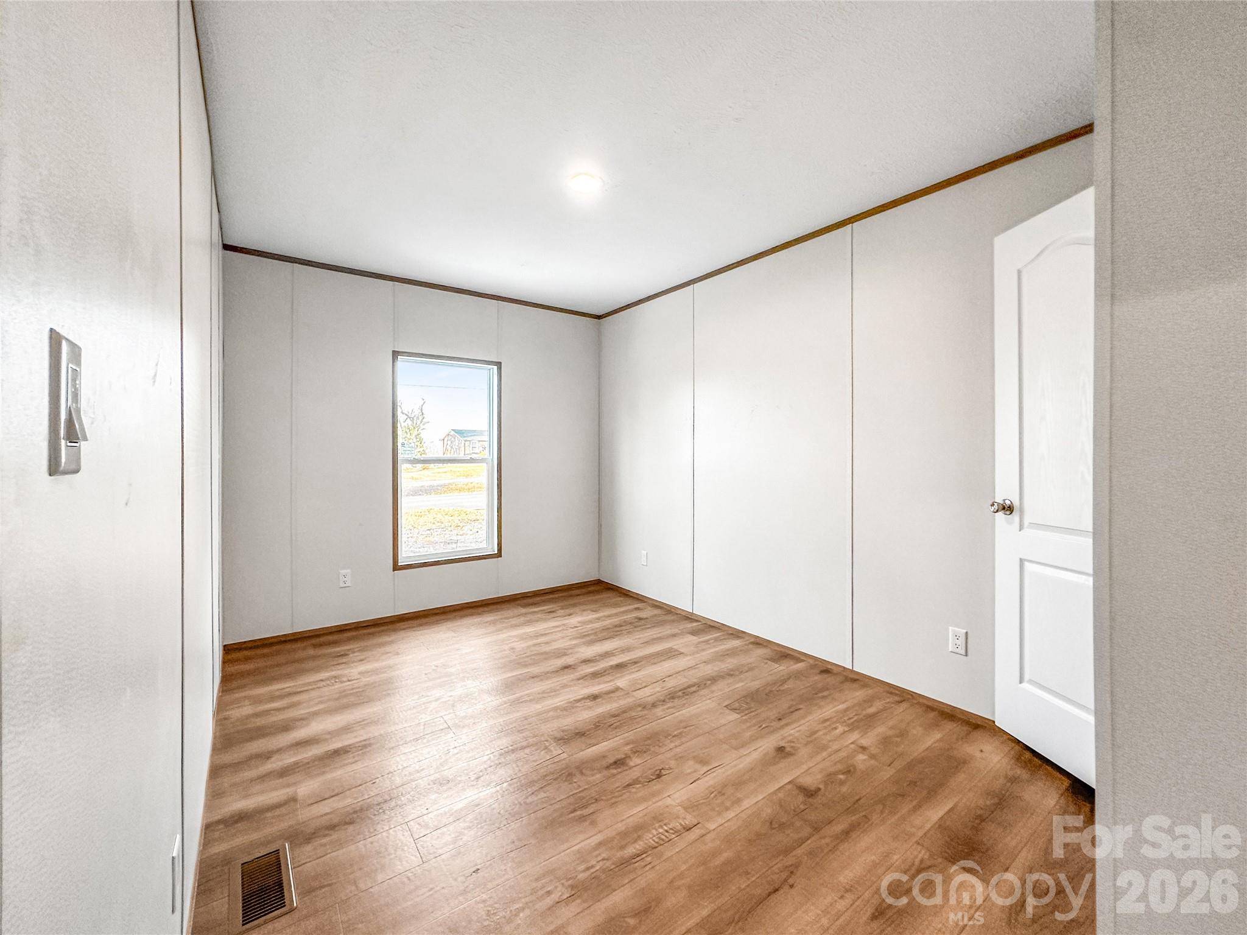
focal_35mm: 14
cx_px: 624
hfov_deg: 102.1
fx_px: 504
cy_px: 468
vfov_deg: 85.7
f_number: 2.2
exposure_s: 1/120
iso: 200
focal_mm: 2.22
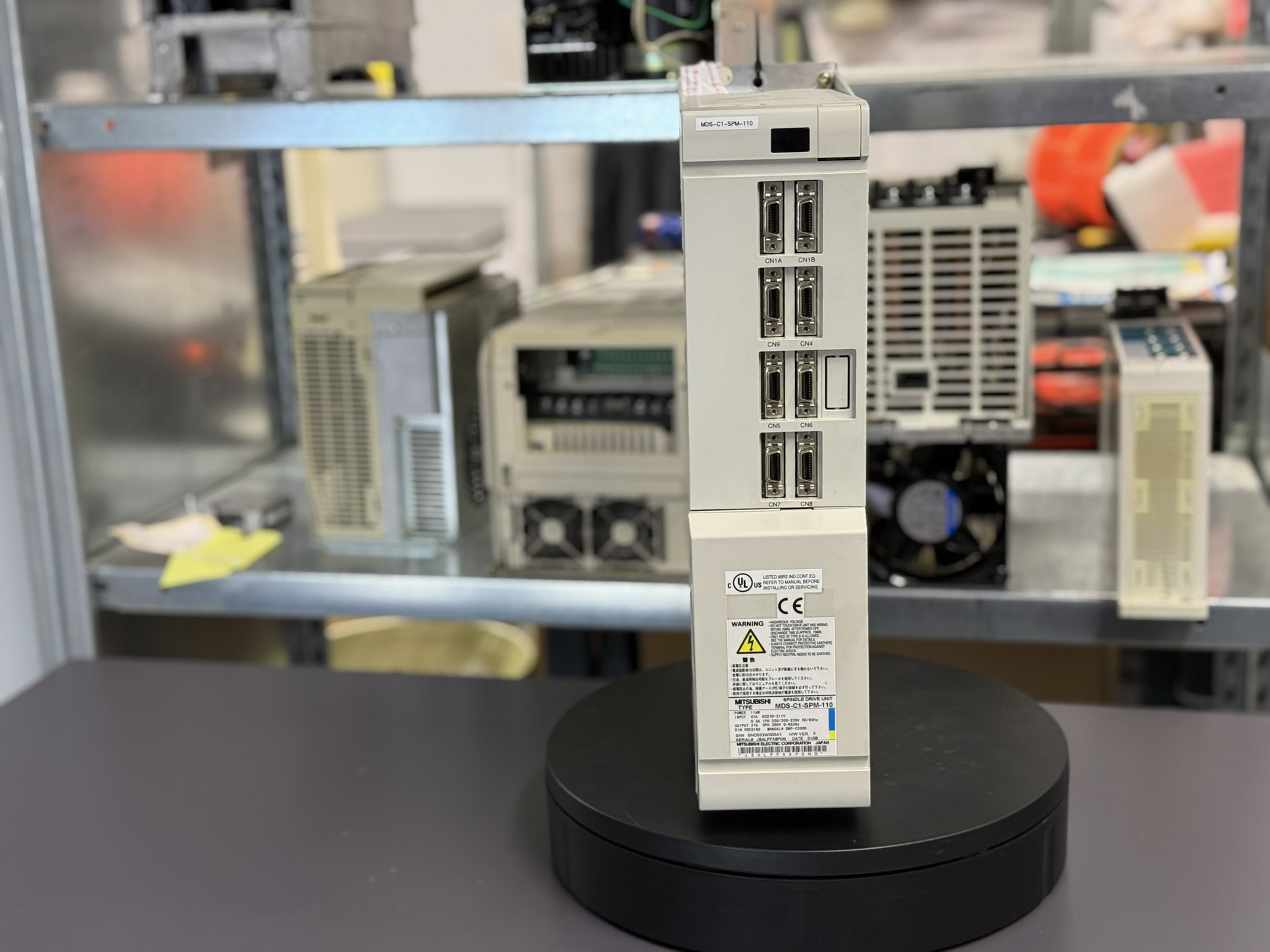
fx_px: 1761
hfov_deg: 39.7
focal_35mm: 48
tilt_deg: -14.0
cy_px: 476
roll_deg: +2.2
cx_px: 635
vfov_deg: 30.3
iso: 160
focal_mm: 6.76
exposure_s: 1/50
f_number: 1.78
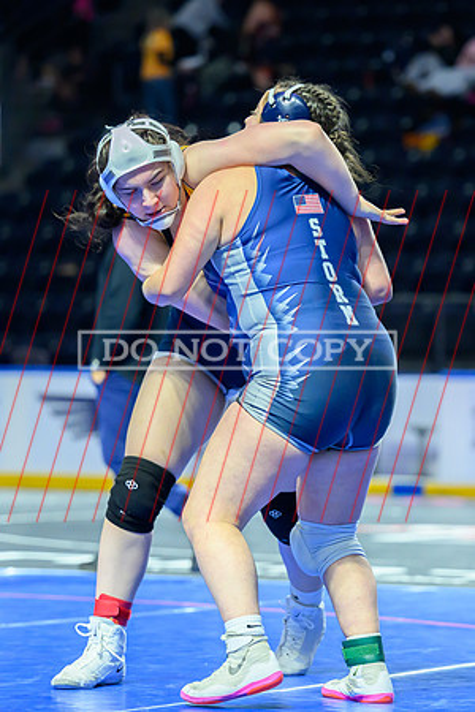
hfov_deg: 7.9
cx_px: 265
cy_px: 356
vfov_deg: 11.8
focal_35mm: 175
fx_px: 3454
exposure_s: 1/640
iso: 4000
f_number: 2.8
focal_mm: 115
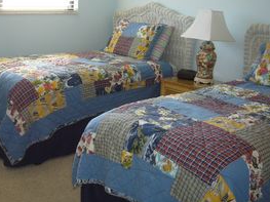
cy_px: 75
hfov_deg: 38.8
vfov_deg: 29.5
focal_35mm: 49
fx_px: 382
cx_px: 113
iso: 80
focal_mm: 5.8
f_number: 2.8
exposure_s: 1/60
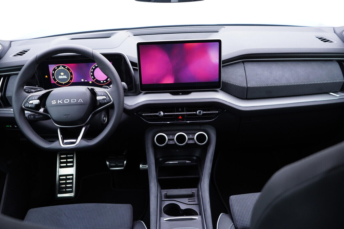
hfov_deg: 53.1
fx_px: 344
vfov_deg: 36.9
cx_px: 172
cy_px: 114
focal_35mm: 36
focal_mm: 24
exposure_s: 1/40
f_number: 2.8
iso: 400
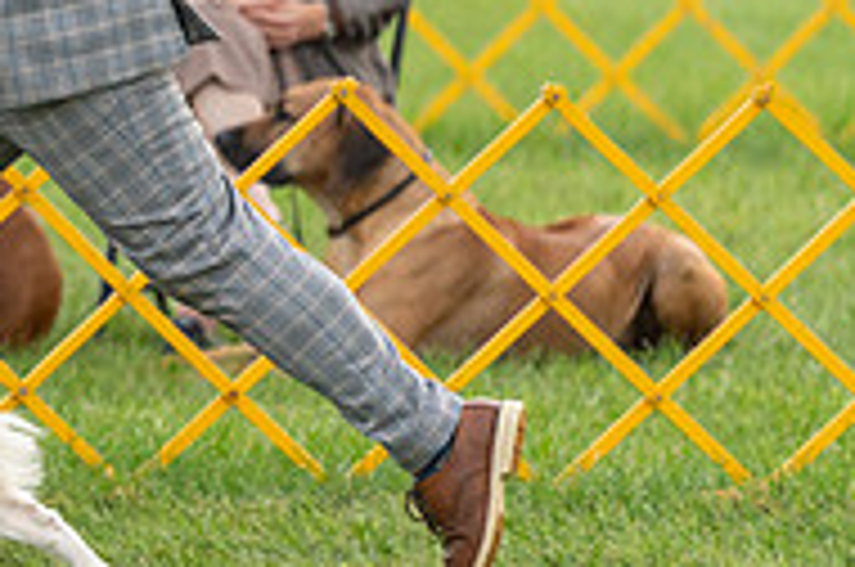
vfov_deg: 2.2
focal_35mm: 612
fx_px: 14510
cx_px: -441
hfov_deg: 3.4
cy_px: 74
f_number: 3.2
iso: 1000
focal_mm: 200
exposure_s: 1/1000
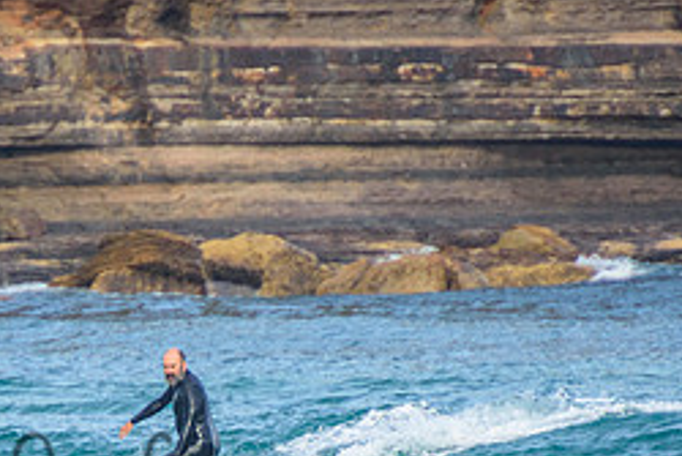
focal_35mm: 1392
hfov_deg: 1.5
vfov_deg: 1.0
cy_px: 452
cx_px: 131
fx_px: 26385
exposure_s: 1/1000
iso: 500
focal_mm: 400
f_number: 5.6
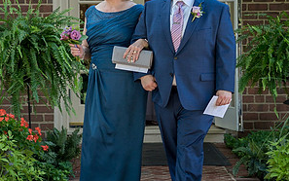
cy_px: 46
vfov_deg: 7.7
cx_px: 135
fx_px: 1348
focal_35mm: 171
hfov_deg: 12.2
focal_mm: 68
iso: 200
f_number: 4
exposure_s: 1/200
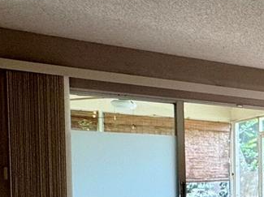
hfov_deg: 18.5
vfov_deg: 20.5
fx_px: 526
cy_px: 202
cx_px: 526
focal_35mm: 69
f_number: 2.2
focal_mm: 2.22
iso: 100
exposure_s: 1/120
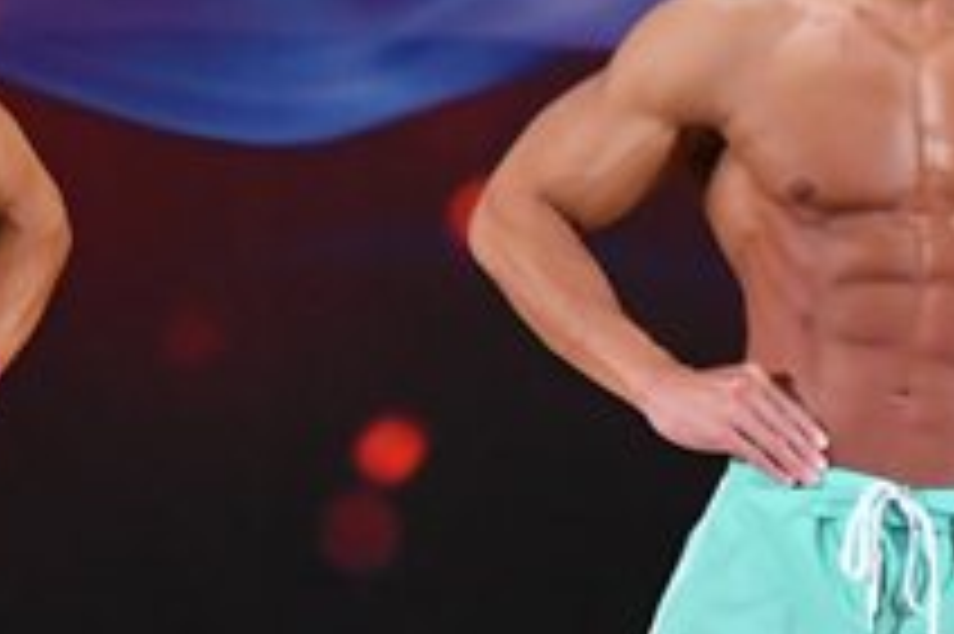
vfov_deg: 1.7
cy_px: 647
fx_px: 21792
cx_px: 1321
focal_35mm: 823
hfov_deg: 2.5
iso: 3200
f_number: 5.6
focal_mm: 150
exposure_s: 1/400
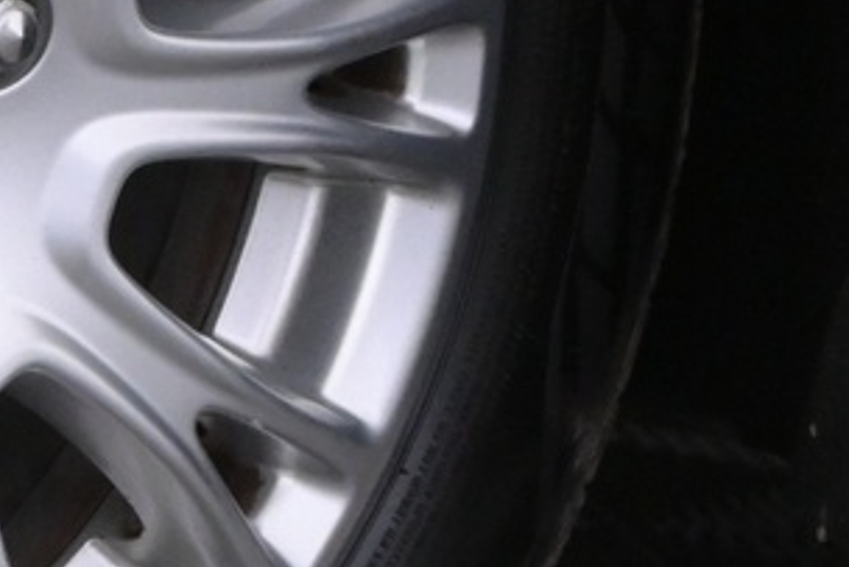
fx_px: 5285
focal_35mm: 224
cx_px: -352
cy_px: 42
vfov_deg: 6.1
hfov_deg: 9.0
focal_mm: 28
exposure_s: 1/100
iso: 2500
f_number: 5
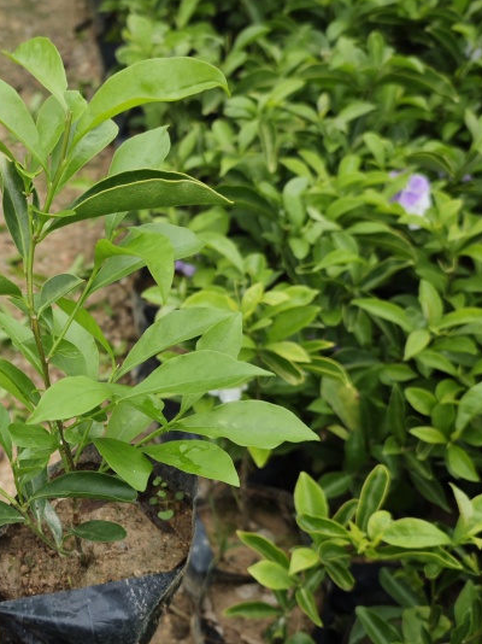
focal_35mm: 46
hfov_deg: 30.2
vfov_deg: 41.1
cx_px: 54
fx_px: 855
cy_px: 380
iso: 50
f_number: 1.6
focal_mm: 6.55
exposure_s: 1/208
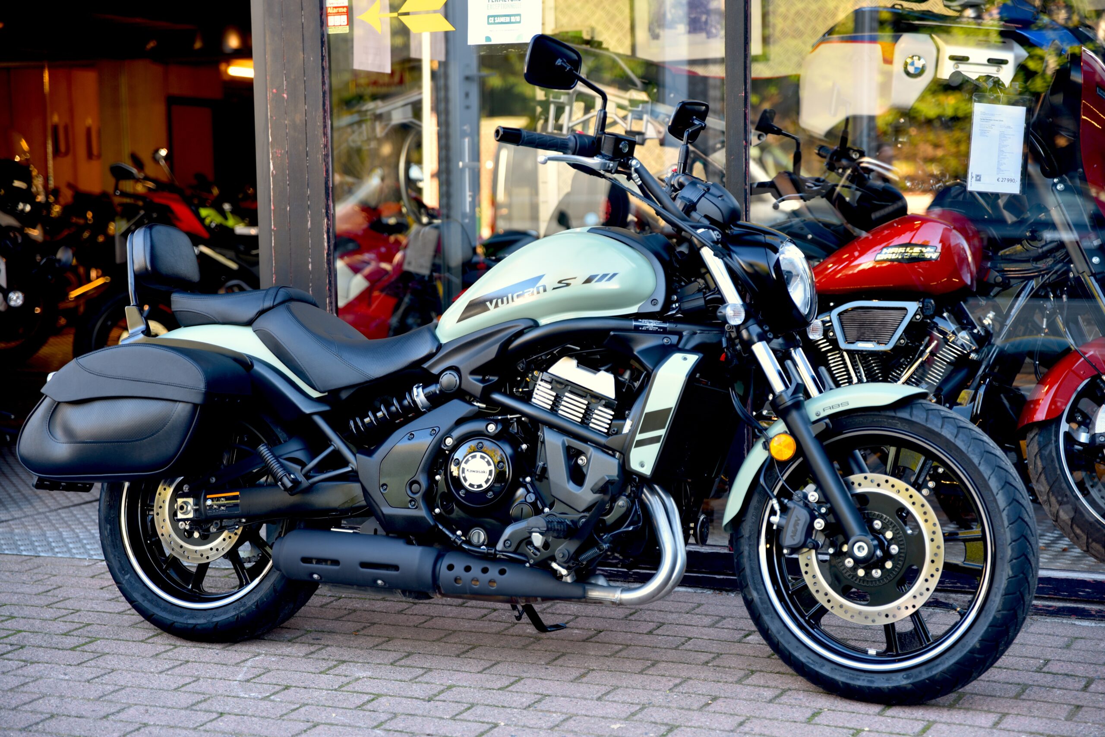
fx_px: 2149
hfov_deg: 28.8
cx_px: 552
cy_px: 368
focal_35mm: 70
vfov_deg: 19.5
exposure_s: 1/60
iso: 200
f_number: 2.8
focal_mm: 70
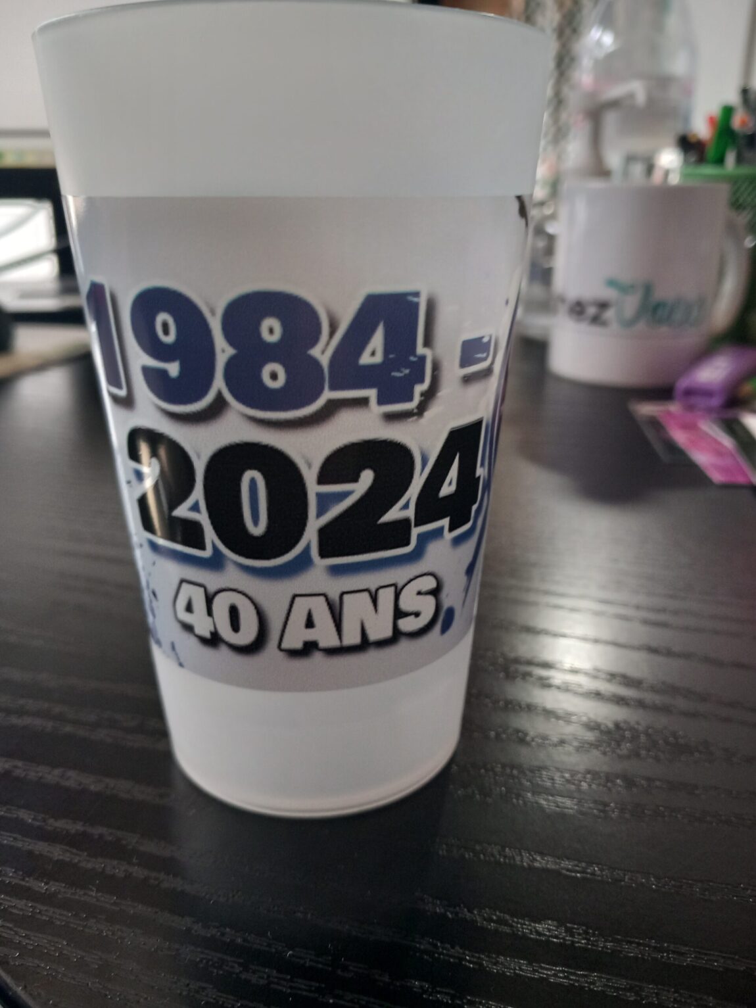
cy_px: 504
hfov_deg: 51.4
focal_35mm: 27
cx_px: 378
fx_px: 786
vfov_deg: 65.3
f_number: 1.8
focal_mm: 4
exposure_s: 1/33
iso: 160
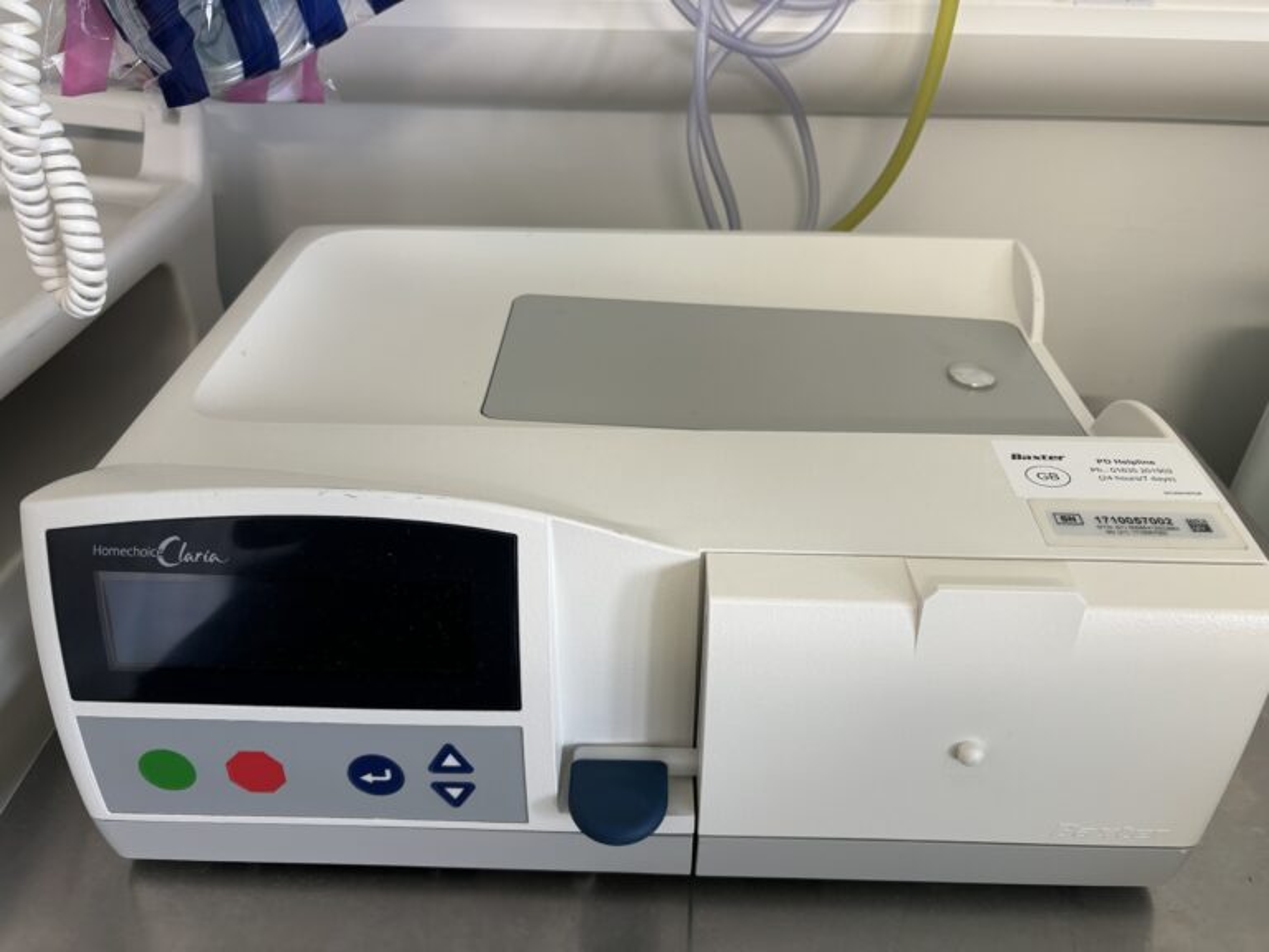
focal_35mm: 26
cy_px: 476
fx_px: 953
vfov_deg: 53.1
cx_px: 634
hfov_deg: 67.3
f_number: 1.6
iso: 125
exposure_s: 1/50
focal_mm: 5.96
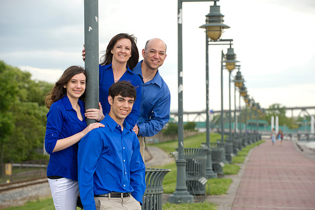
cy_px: 105
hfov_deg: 16.4
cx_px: 158
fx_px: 1093
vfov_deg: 11.0
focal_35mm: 125
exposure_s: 1/250
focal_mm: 125
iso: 320
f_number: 5
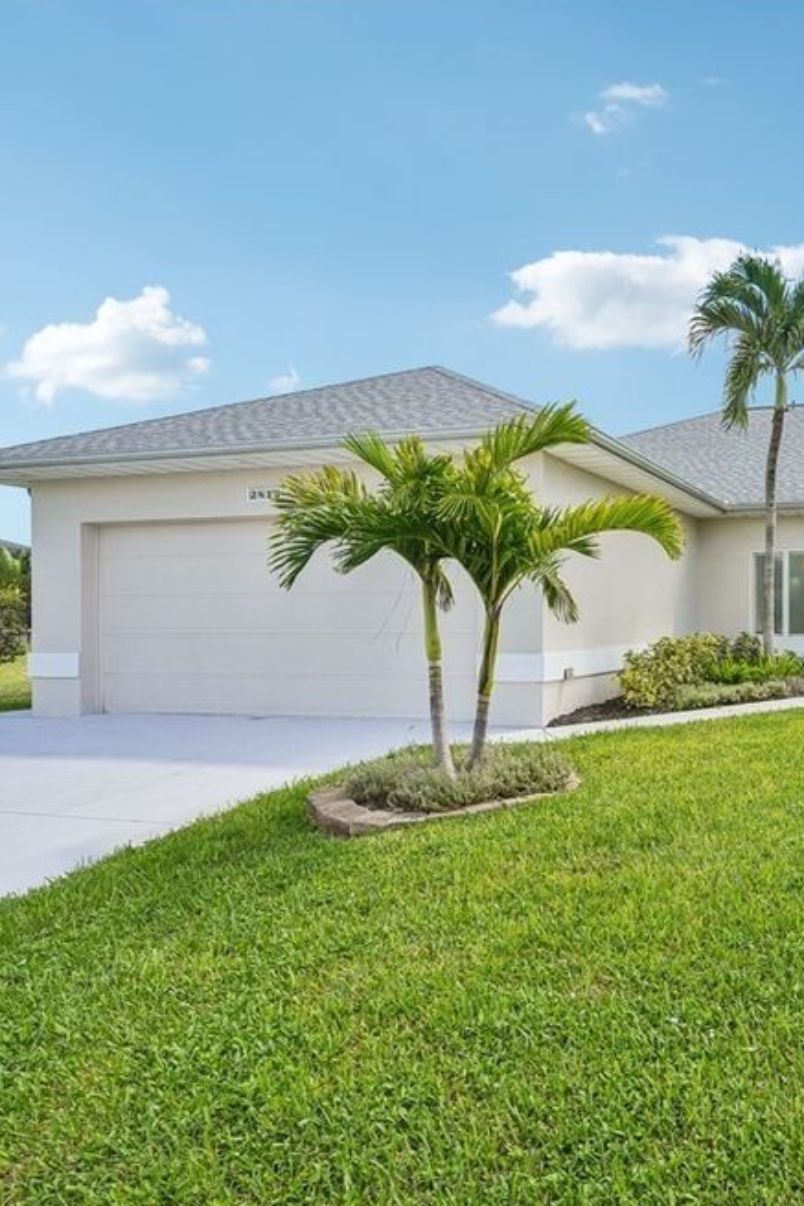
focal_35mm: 26
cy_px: 621
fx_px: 863
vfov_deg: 69.8
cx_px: 736
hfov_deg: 45.0
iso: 400
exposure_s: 1/800
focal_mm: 16.5
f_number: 8
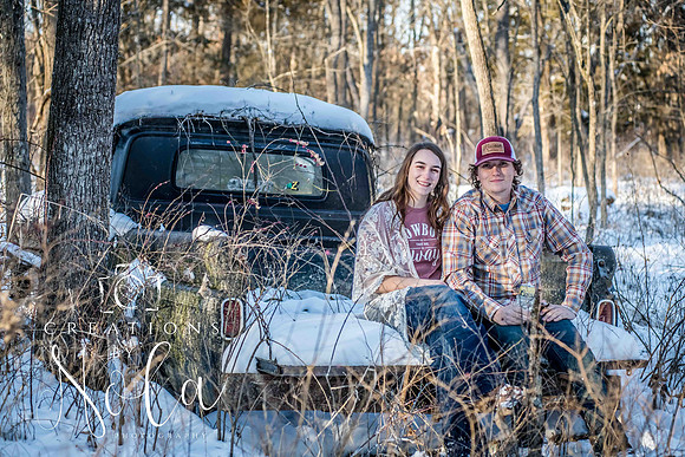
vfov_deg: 17.1
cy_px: 228
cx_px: 342
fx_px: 1523
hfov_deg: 25.4
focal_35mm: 80
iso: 400
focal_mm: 80
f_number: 4.5
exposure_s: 1/400
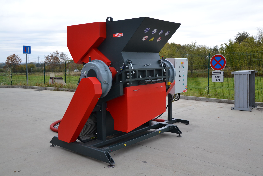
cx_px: 132
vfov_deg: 36.9
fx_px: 263
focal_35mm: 36
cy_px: 88
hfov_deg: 53.1
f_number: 5.6
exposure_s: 1/125
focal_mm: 24
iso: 140
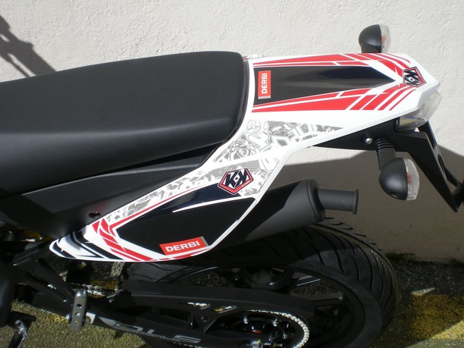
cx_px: 234
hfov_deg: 41.2
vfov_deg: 31.5
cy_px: 172
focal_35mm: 46
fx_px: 617
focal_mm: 7.4
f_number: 4.9
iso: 50
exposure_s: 1/442
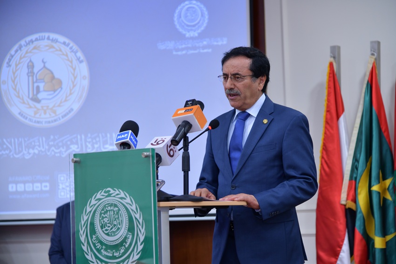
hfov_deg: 22.1
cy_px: 132
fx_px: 1012
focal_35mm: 92
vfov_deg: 14.9
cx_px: 198
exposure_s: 1/100
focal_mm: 92
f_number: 4
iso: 640
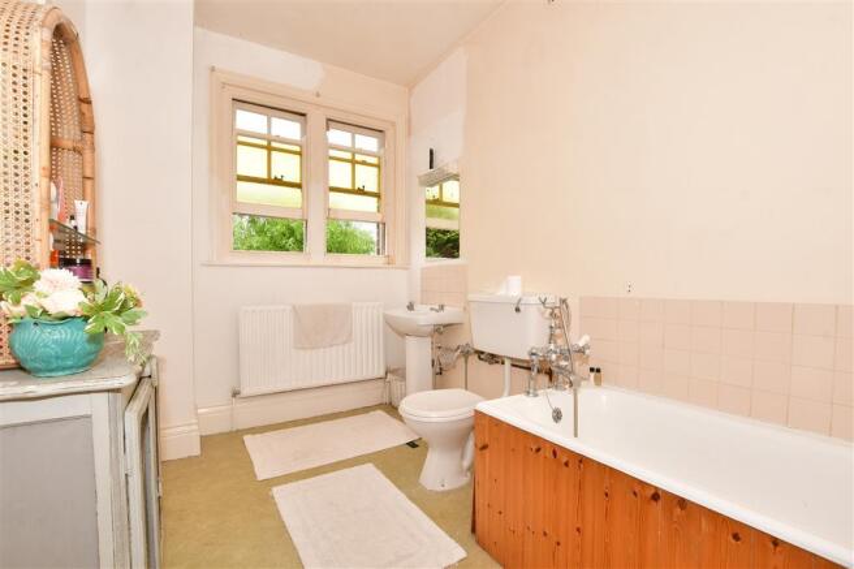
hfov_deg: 100.4
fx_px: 356
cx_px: 427
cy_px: 284
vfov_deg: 77.3
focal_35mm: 15
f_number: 8
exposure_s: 1/50
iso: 200
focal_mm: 10
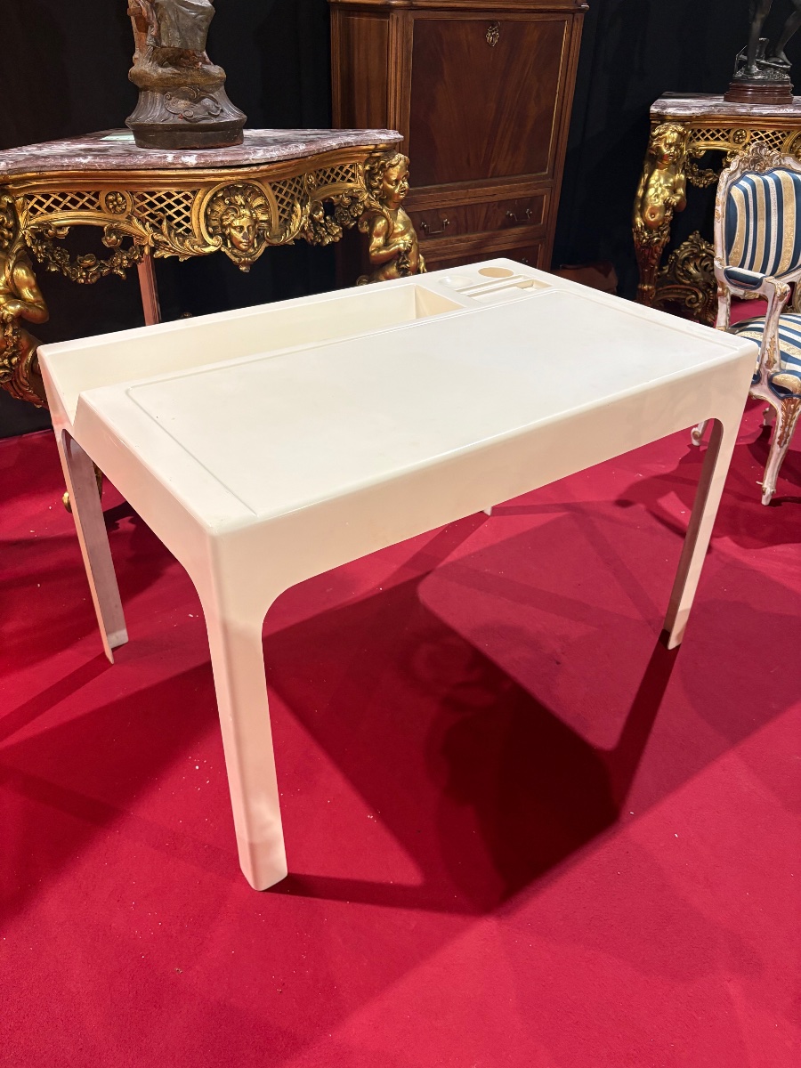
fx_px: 802
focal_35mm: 26
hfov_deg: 53.1
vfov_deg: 67.3
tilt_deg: -32.9
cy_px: 534
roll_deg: -2.2
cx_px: 400
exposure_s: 1/50
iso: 160
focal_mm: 5.96
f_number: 1.6
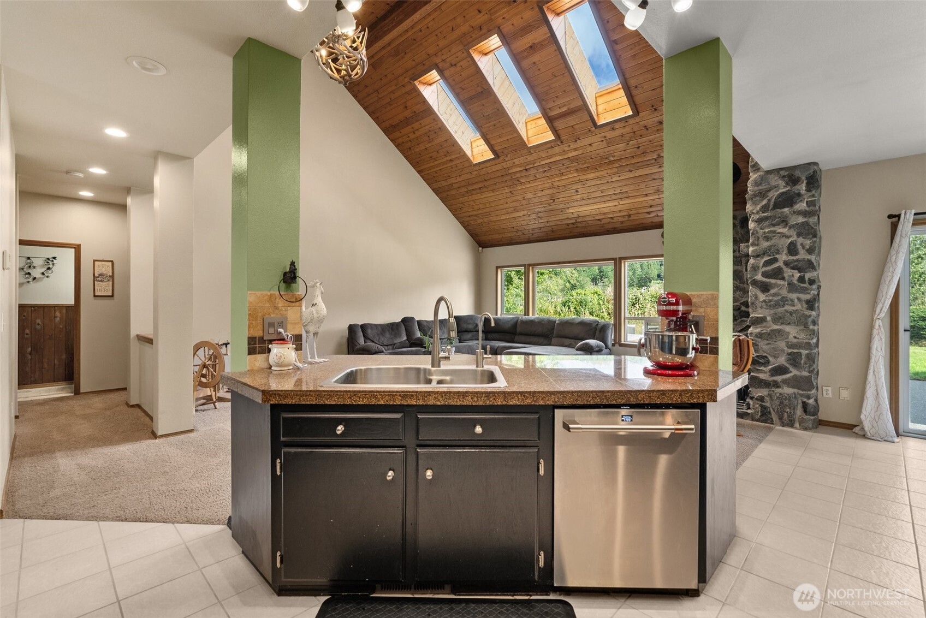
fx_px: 412
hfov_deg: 96.7
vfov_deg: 73.8
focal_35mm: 16
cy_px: 309
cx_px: 463
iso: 500
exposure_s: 1/6
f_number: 8
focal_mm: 16
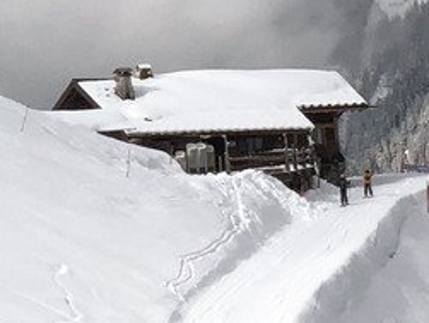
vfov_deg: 4.5
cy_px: 302
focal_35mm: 331
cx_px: 567
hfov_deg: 5.9
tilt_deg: -1.0
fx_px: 4108
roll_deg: +4.7
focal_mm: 6
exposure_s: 1/3745
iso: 16
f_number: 2.4
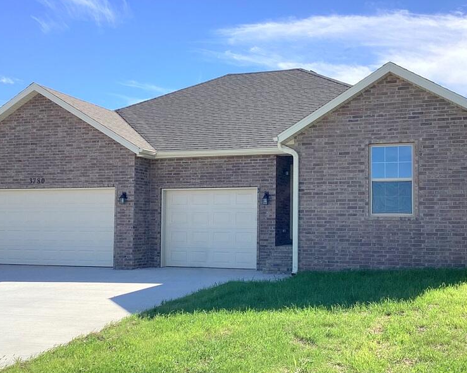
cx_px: 237
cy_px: 190
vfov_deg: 35.7
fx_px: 580
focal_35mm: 42
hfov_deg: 43.8
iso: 25
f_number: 2.4
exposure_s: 1/1274
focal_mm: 3.3
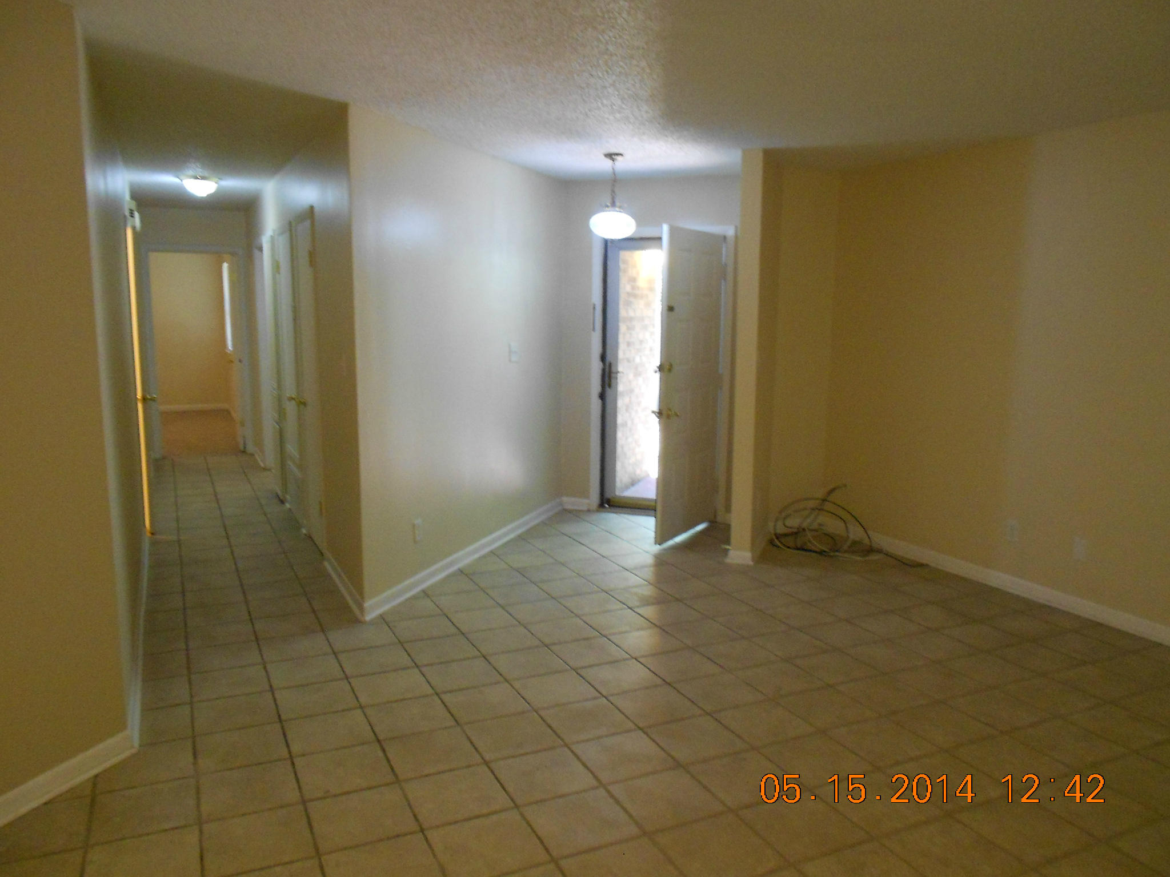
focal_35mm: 26
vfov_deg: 53.1
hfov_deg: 67.3
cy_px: 438
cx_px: 585
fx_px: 879
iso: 400
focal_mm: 4.6
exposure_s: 1/30
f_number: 3.2
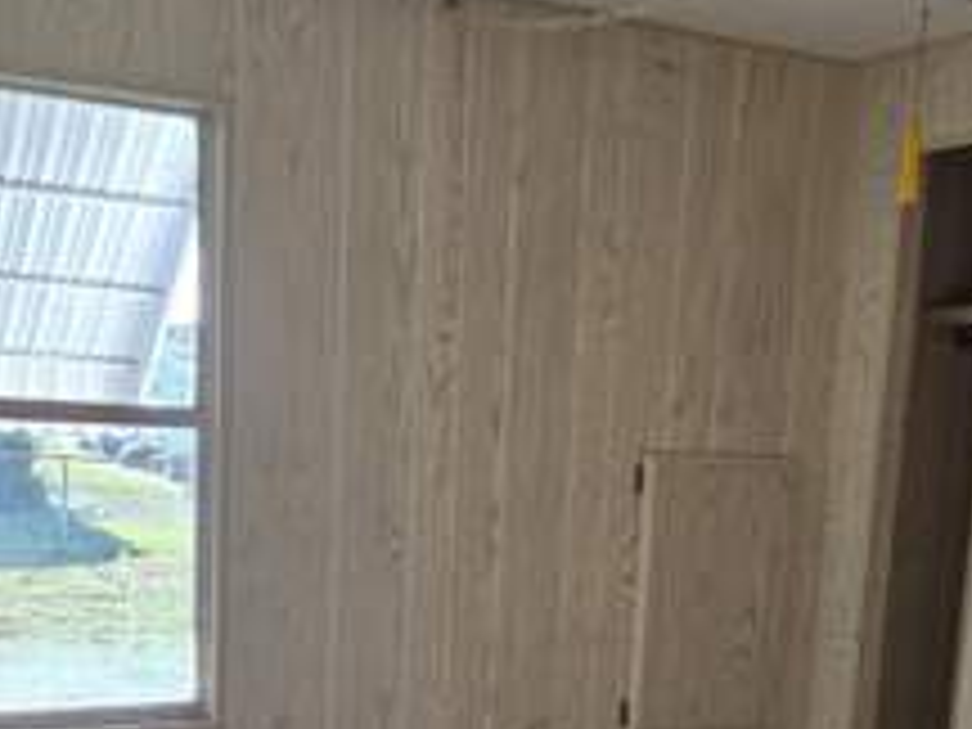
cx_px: 572
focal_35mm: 51
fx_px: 1432
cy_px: 623
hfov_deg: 37.4
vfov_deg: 27.7
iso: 80
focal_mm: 5.4
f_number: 1.8
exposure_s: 1/120
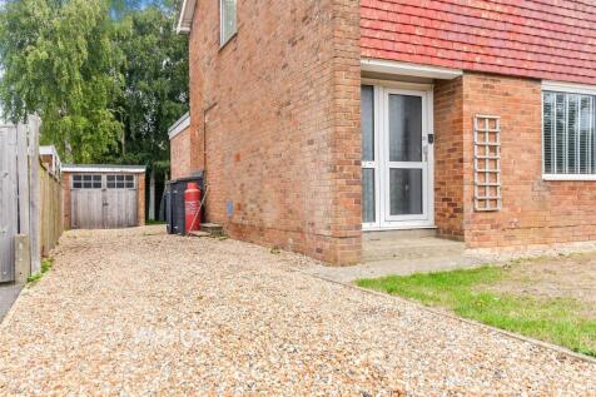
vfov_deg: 43.6
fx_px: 496
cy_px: 198
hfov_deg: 61.9
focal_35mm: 30
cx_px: 298
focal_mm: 20
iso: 160
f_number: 8
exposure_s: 1/160
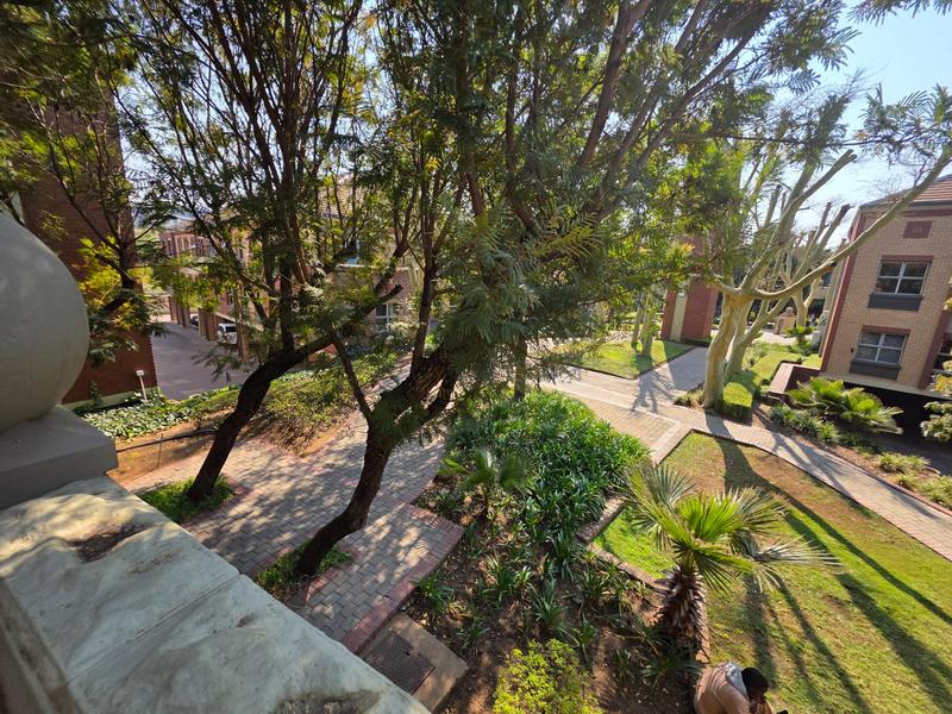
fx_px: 358
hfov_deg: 106.2
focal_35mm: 13
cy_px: 357
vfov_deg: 89.9
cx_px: 476
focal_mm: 2.2
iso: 40
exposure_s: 1/952
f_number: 1.9
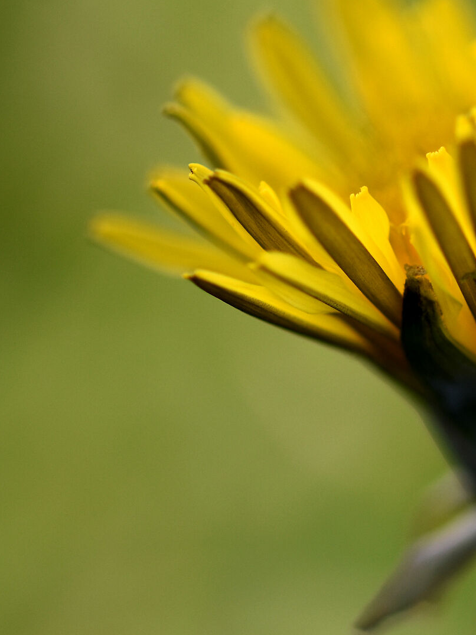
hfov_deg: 4.4
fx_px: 6200
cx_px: 533
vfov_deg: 5.9
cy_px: 265
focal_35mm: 338
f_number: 4
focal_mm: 105
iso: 320
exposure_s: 1/500
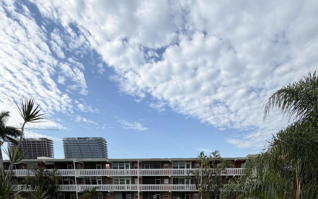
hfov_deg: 85.1
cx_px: 159
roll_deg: +0.4
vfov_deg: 46.3
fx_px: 173
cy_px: 213
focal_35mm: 20
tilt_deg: -10.5
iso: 25
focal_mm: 2.22
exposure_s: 1/770
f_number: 2.2
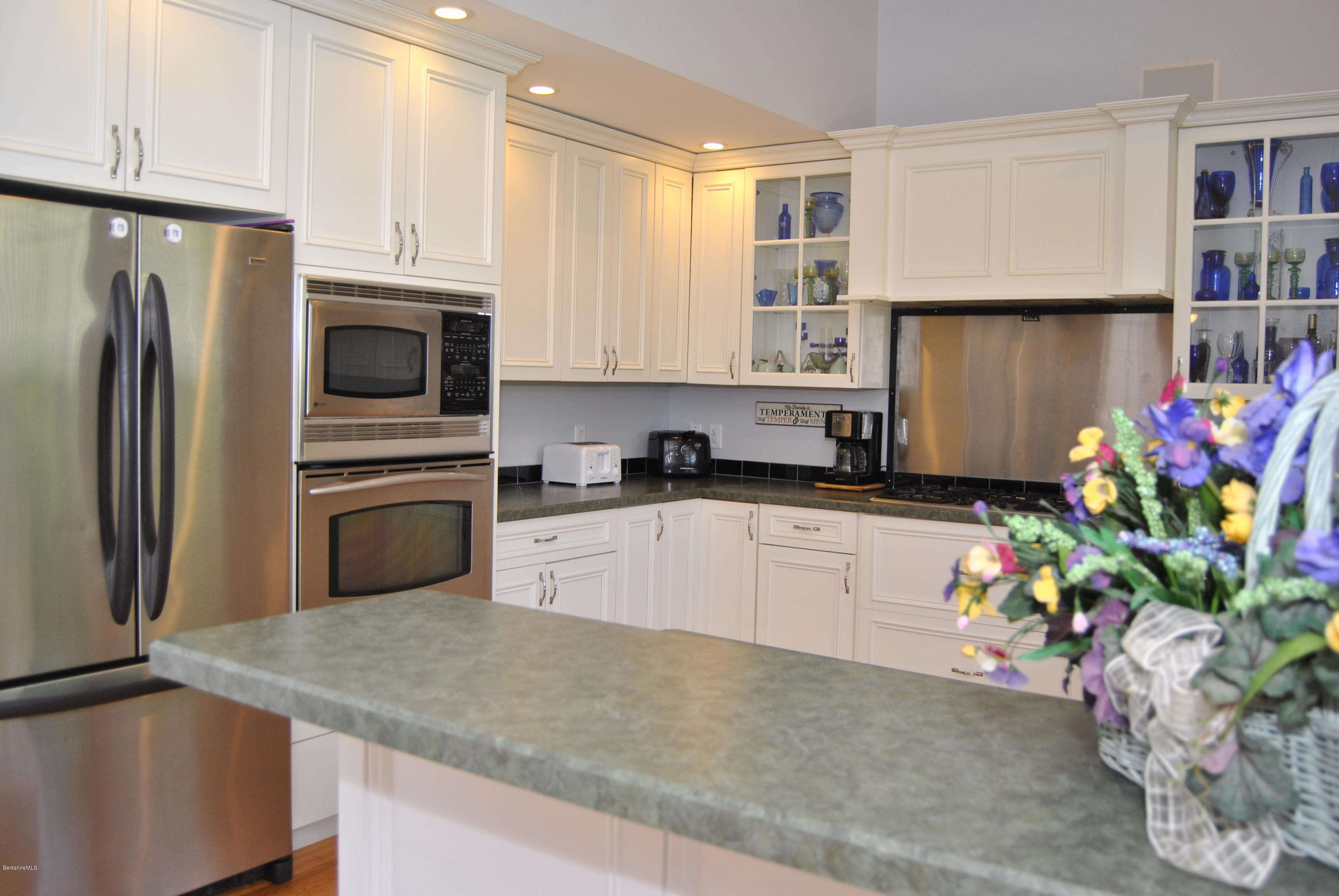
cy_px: 448
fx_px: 1117
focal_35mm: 30
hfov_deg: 61.9
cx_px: 670
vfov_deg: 43.7
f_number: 4
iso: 200
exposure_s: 1/60
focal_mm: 20
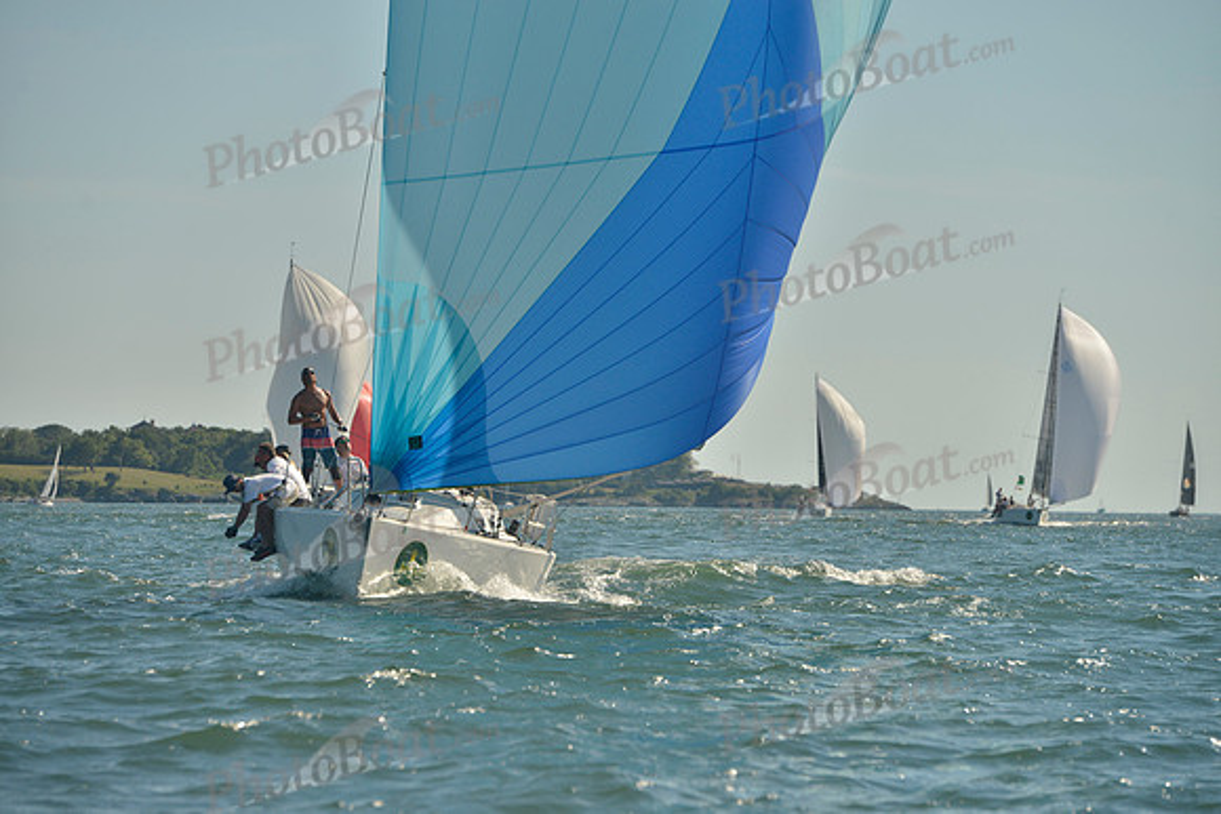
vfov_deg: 7.4
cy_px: 407
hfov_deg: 11.1
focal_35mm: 185
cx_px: 610
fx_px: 6276
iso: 400
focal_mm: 185
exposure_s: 1/1250
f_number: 8
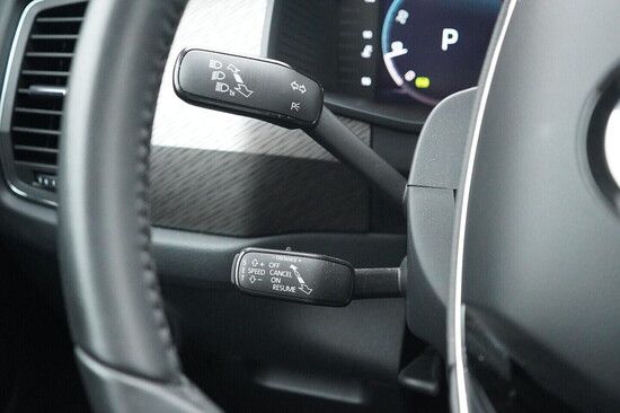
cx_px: 310
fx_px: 620
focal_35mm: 36
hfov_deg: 53.2
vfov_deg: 36.8
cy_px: 206
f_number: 2.8
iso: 6400
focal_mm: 24
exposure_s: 1/400
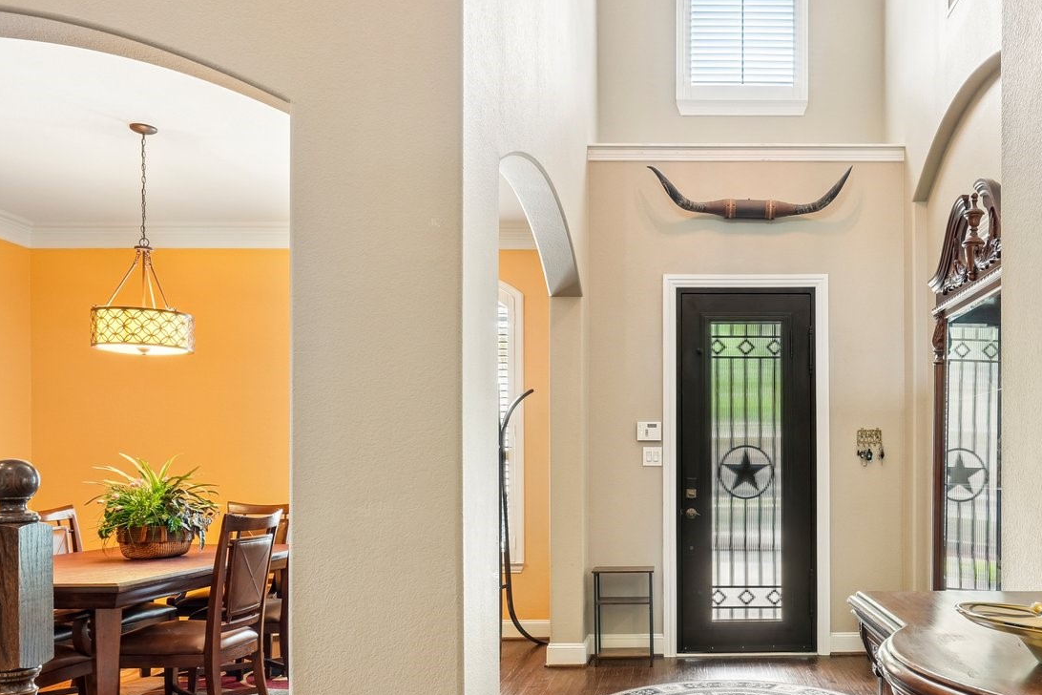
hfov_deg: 60.4
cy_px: 464
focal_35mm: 30
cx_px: 699
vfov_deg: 43.0
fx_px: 868
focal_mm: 16
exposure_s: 1/6
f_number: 8
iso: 400
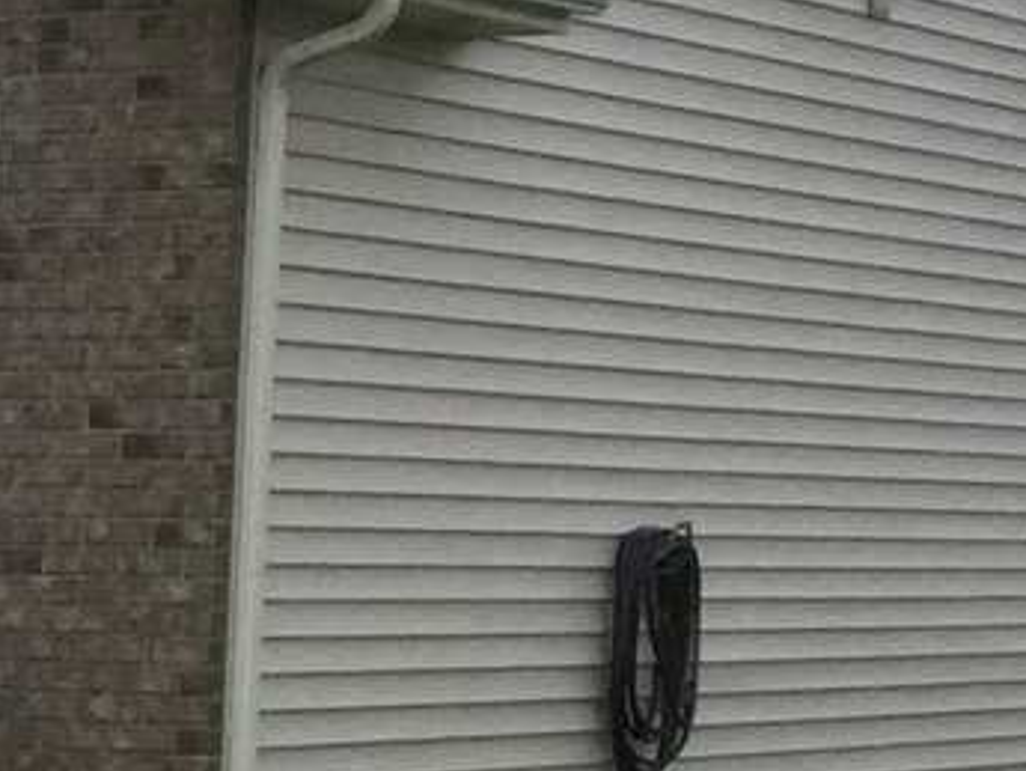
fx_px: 5456
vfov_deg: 8.0
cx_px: -1053
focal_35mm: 184
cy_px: 1018
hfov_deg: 9.9
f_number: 2.4
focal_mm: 3.3
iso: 25
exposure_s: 1/1101
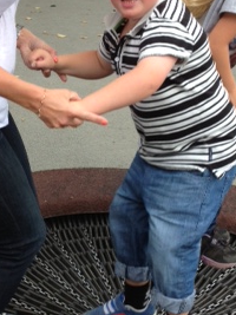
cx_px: 78
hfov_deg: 17.5
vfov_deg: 23.2
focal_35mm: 84
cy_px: 120
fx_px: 764
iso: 50
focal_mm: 4.28
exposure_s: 1/312
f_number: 2.4
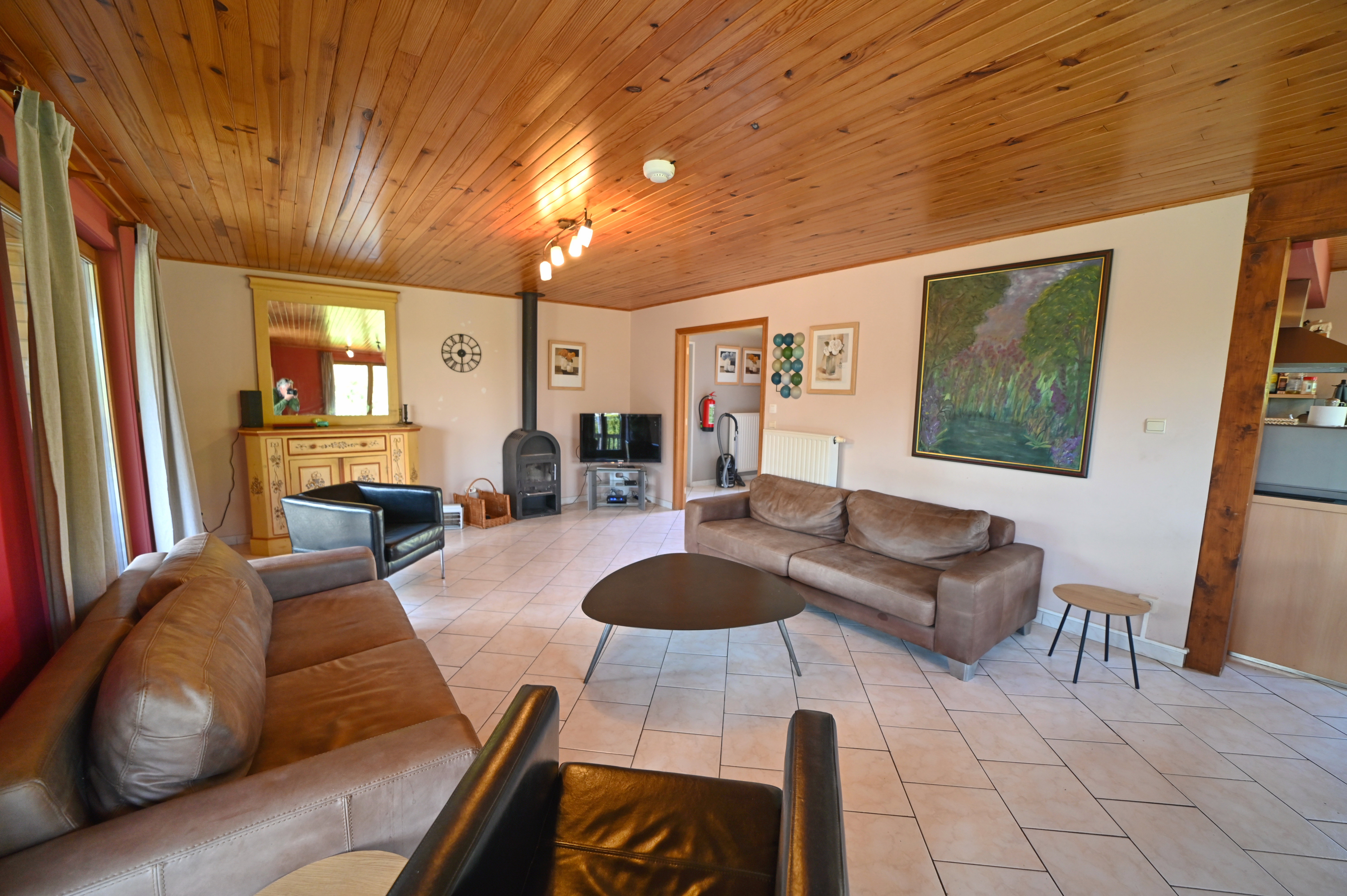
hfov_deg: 104.3
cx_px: 674
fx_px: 523
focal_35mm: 14
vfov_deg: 81.1
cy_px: 448
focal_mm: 14
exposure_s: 1/125
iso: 900
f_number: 2.8
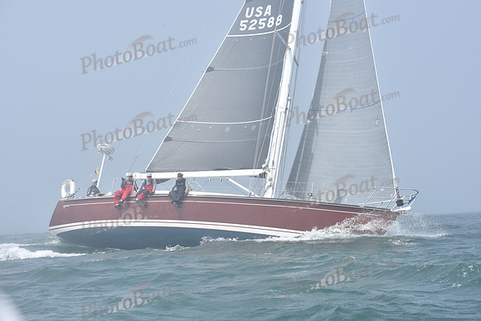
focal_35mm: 86
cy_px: 160
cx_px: 240
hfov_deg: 23.6
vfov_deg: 15.9
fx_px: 1149
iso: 320
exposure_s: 1/800
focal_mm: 86
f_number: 9
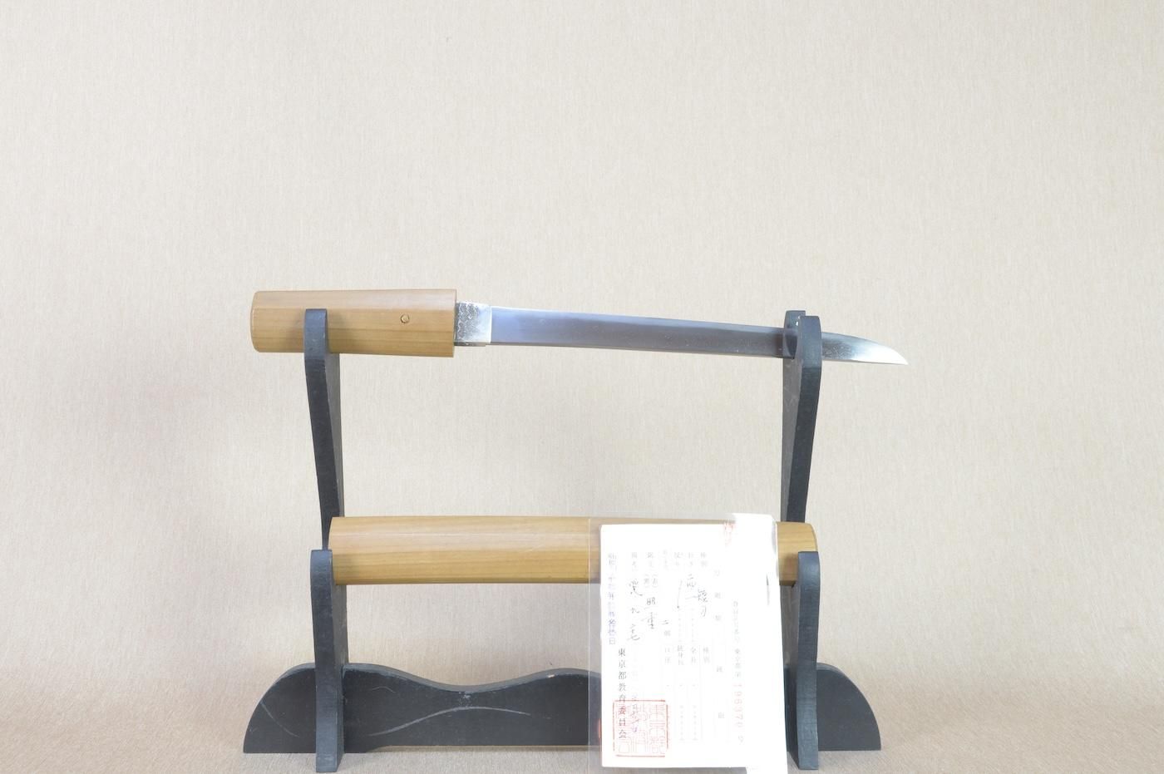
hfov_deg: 53.2
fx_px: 1163
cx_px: 582
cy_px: 387
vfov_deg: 36.8
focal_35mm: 36
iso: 400
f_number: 11
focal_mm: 24
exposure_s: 1/1.6
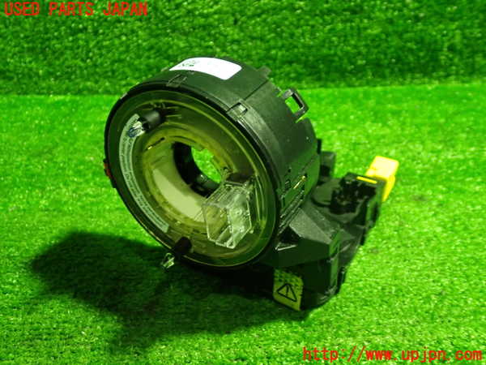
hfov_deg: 51.4
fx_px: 505
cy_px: 182
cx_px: 243
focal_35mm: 36
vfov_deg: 39.7
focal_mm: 6.37
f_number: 2.5
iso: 800
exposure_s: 1/30
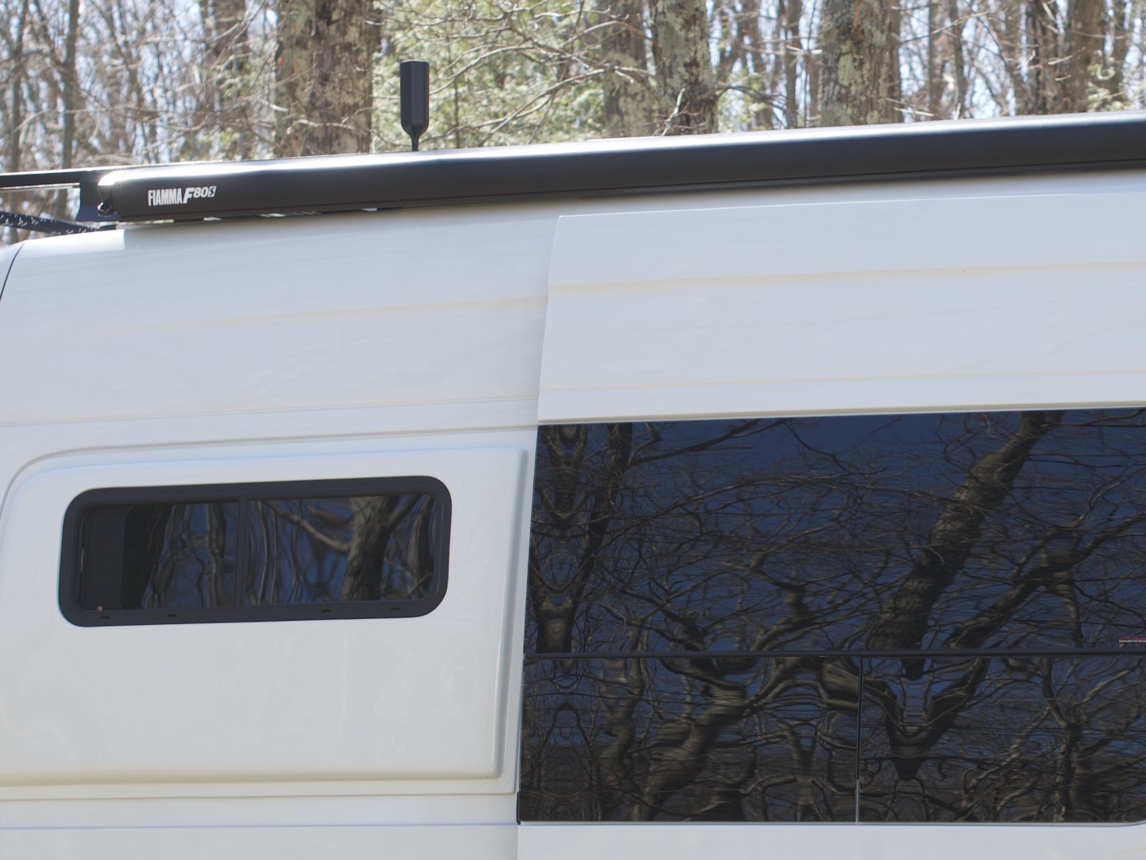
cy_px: 697
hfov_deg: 12.6
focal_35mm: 155
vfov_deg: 9.5
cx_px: 1047
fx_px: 5131
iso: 100
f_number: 6.3
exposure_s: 1/160
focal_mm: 50
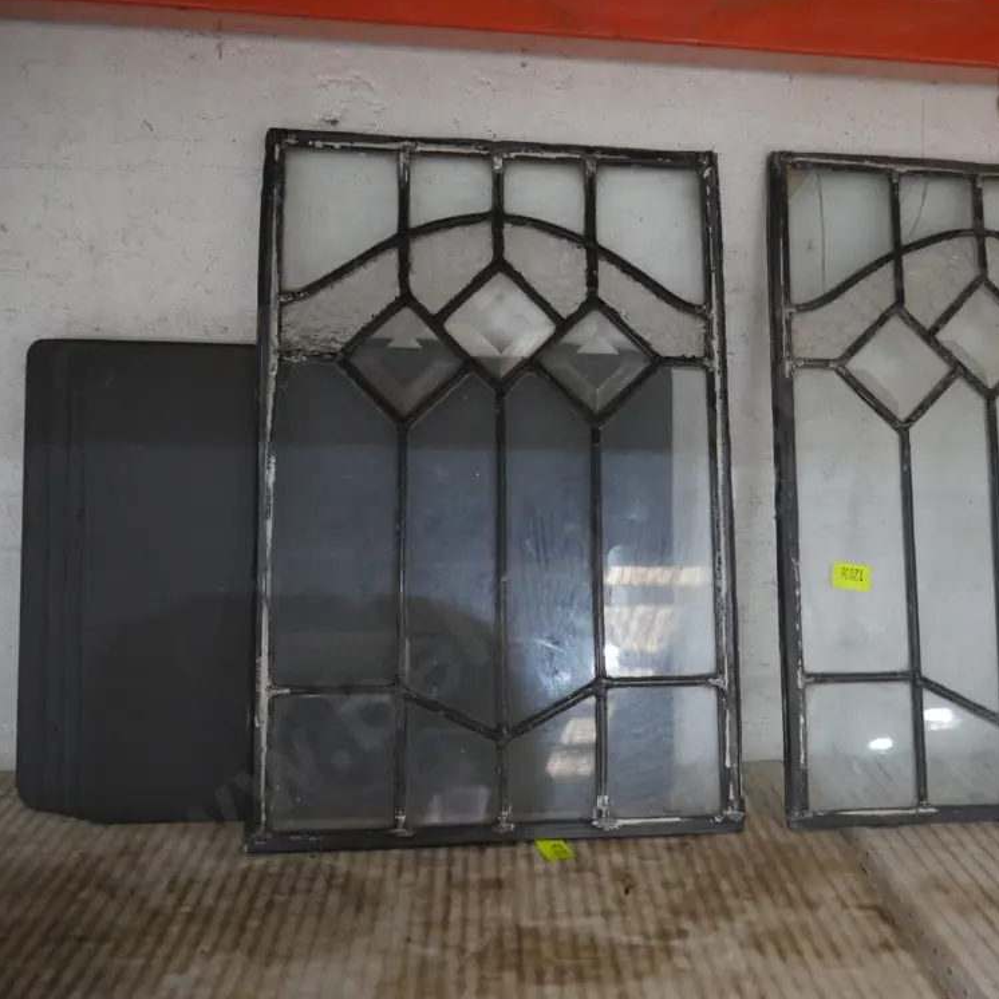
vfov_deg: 48.4
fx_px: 1110
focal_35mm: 34
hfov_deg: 47.9
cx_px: 641
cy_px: 507
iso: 2000
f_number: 3.5
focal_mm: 14
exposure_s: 1/60
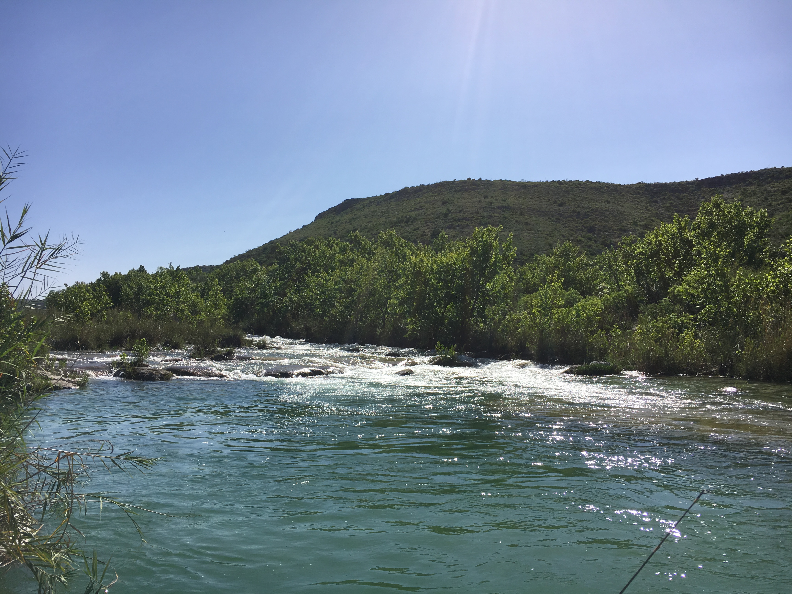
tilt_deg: +3.6
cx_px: 396
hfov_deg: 61.7
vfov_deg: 48.2
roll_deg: -0.3
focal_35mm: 29
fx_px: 664
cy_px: 297
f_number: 2.2
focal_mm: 4.15
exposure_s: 1/2653
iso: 25
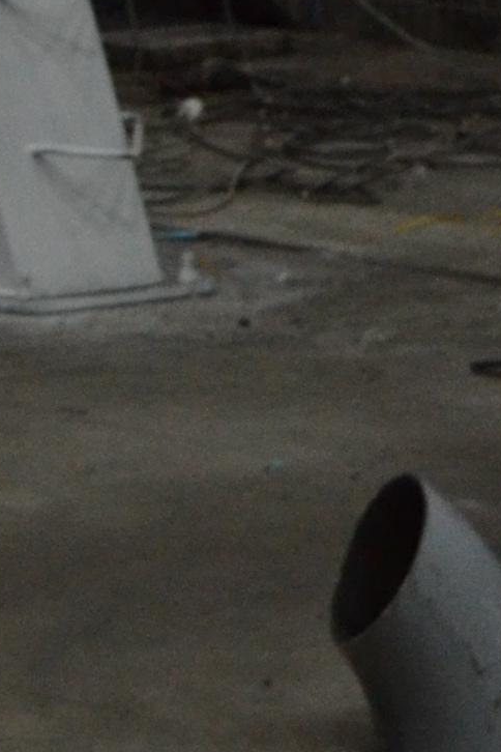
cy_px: -1502
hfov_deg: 4.8
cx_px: -926
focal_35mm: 276
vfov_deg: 6.7
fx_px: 5765
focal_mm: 29
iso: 1000
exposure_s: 1/15
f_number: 4.5
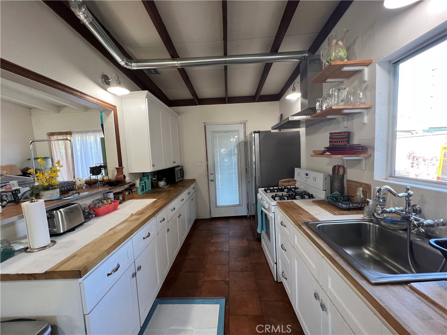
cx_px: 224
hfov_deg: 106.2
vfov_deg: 89.9
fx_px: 168
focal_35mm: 13
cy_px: 168
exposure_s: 1/60
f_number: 1.8
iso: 125
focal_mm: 1.57
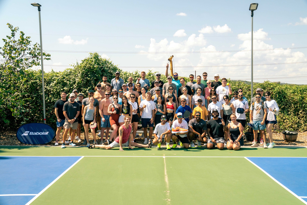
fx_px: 294
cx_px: 154
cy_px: 102
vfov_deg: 38.4
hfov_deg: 55.1
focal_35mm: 34
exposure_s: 1/800
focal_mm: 23
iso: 320
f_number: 7.1
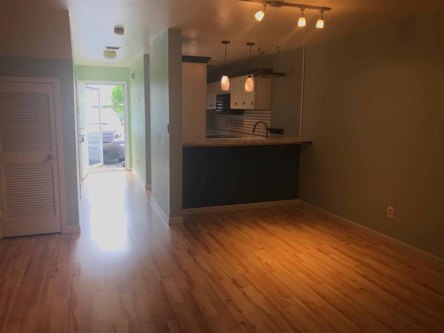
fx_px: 359
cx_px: 222
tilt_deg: -9.9
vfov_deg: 49.7
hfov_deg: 63.4
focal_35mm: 28
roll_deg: -0.5
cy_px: 166
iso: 20
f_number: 1.8
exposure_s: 1/60
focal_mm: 3.99
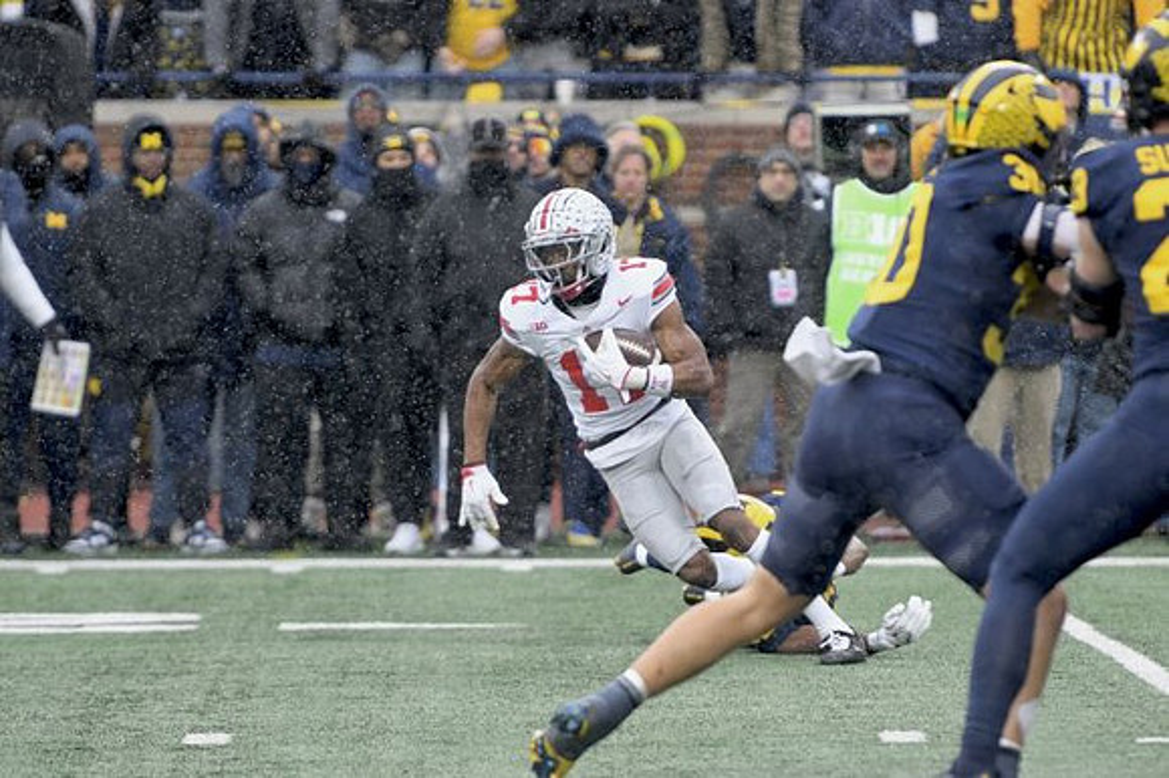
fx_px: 9736
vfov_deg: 4.6
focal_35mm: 300
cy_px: 389
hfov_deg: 6.9
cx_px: 584
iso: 800
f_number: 2.8
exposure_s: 1/1000
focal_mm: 200
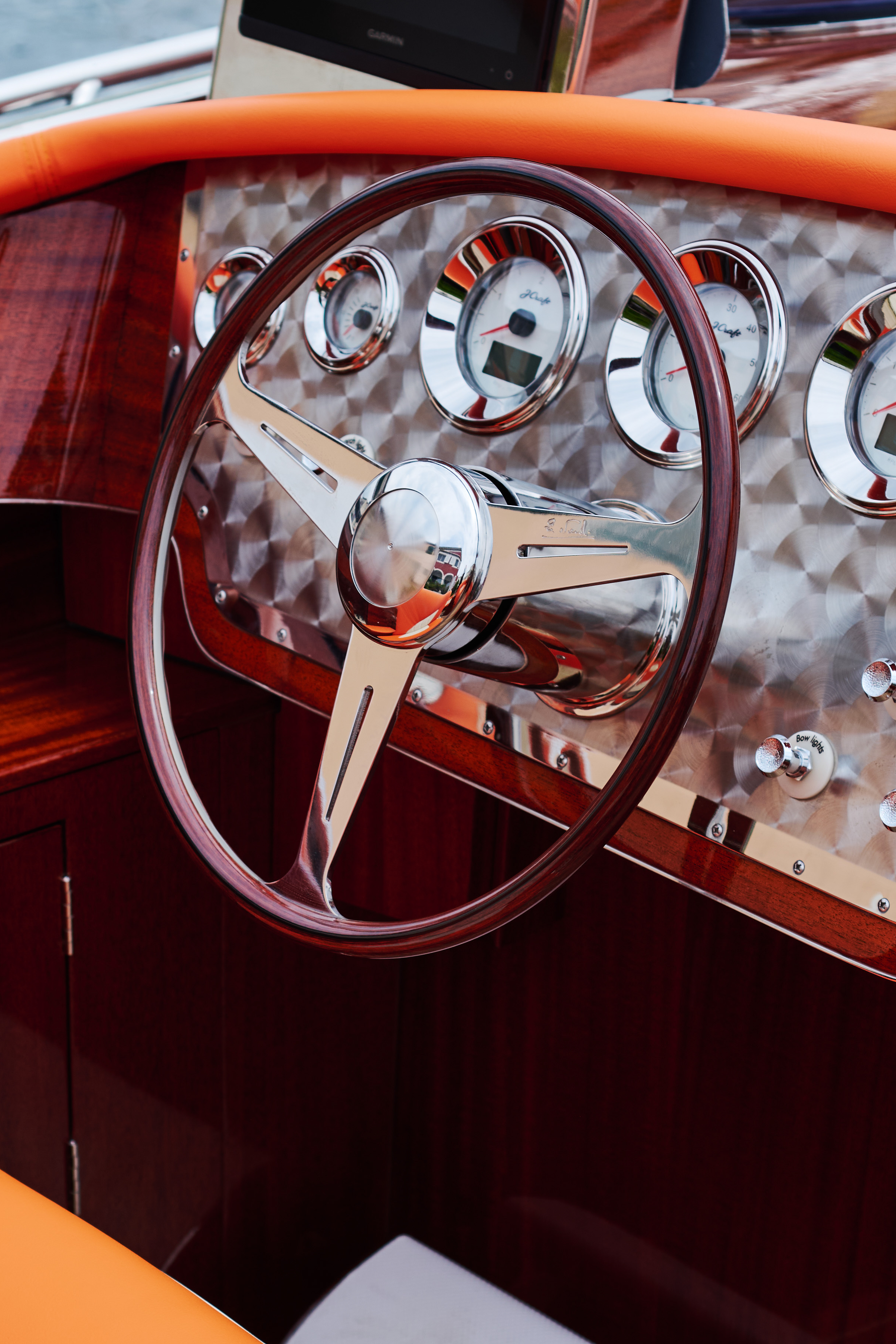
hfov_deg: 12.0
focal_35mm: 114
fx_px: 4256
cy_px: 712
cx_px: 233
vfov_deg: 17.9
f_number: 5.6
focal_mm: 50
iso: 100
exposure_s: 1/400
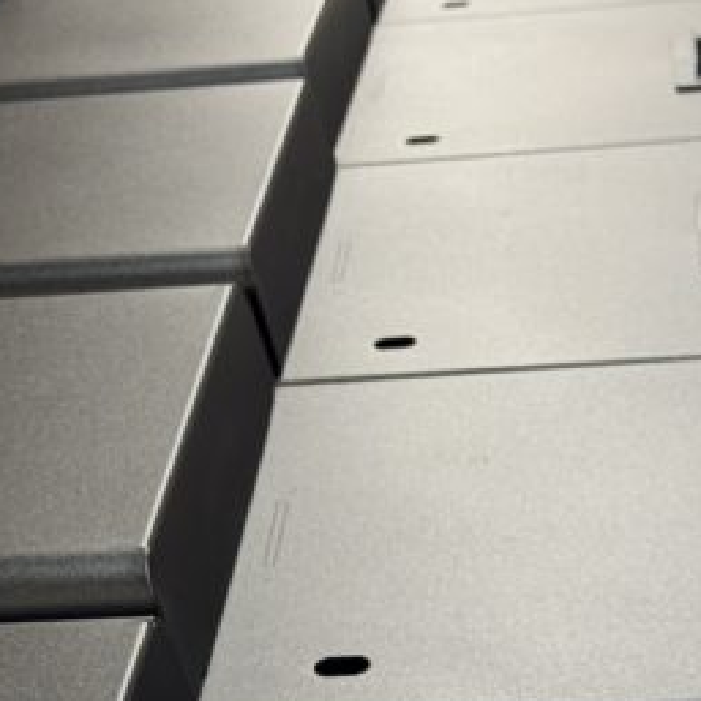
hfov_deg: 14.5
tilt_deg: -25.3
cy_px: 690
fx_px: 2749
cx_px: 221
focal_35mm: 120
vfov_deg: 14.3
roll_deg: +6.3
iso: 160
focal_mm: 6.76
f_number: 1.78
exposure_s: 1/60
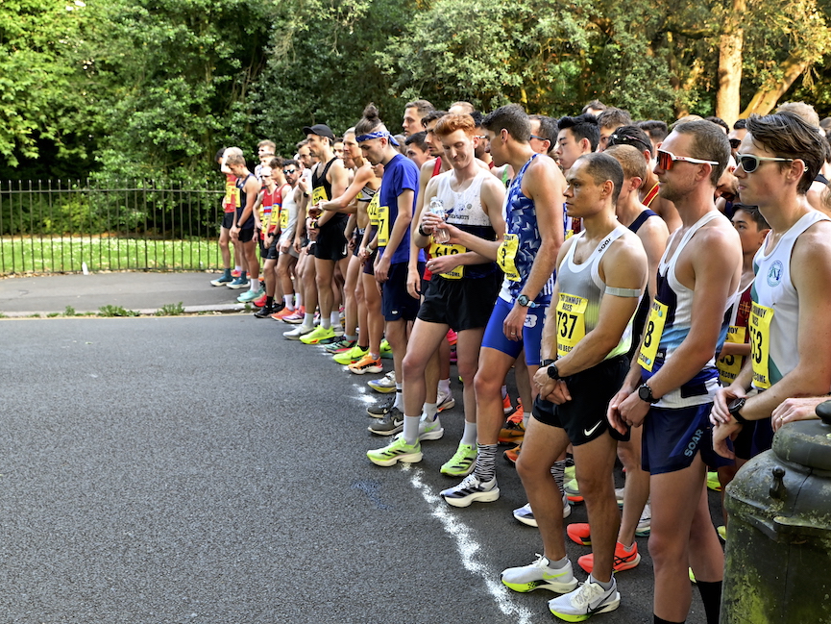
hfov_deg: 46.7
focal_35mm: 40
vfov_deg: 36.0
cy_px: 310
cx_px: 464
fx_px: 960
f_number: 7.1
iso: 1100
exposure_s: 1/125
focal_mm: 36
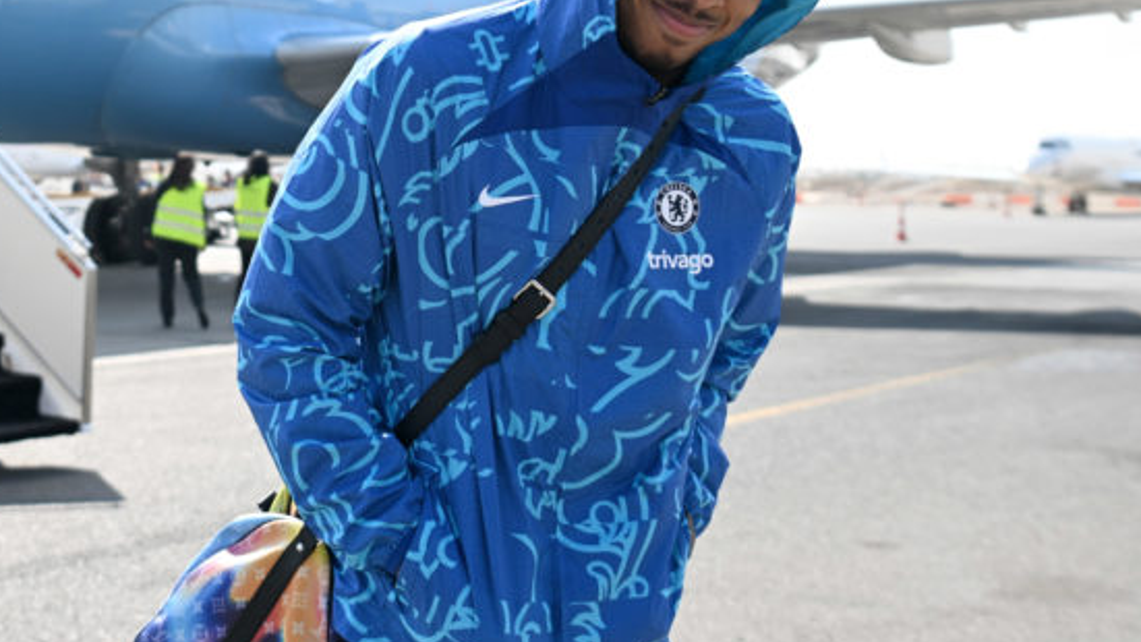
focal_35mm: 65
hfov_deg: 31.6
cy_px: 199
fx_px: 1967
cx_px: 238
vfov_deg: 18.5
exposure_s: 1/2000
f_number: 4
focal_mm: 30
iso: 250
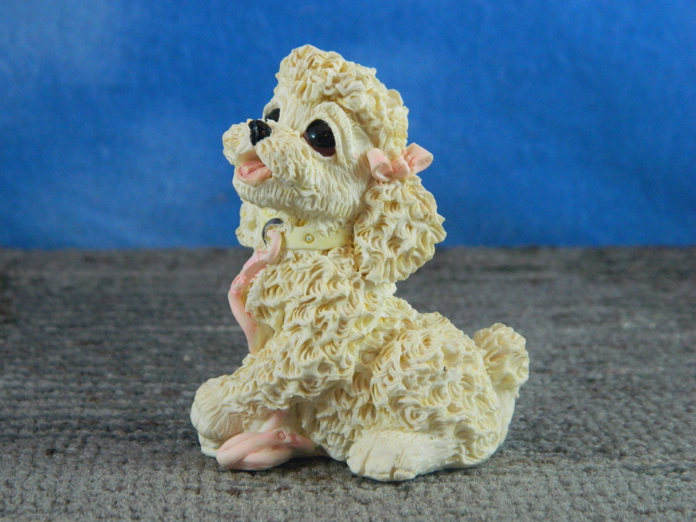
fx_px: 2071
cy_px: 261
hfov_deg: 19.1
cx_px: 348
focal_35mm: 103
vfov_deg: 14.4
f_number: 4.5
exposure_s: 1/30
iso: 400
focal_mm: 18.6
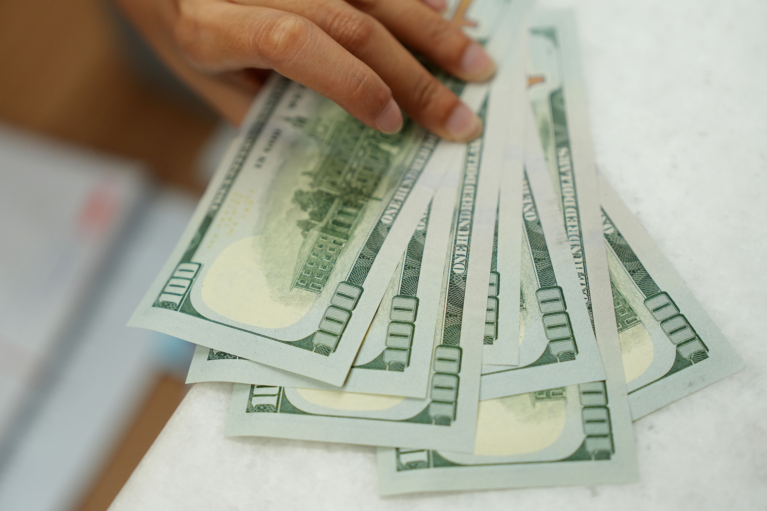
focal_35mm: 70
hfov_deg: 28.8
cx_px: 384
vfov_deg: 19.5
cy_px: 256
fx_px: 1491
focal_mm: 70
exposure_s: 1/500
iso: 1250
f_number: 2.8
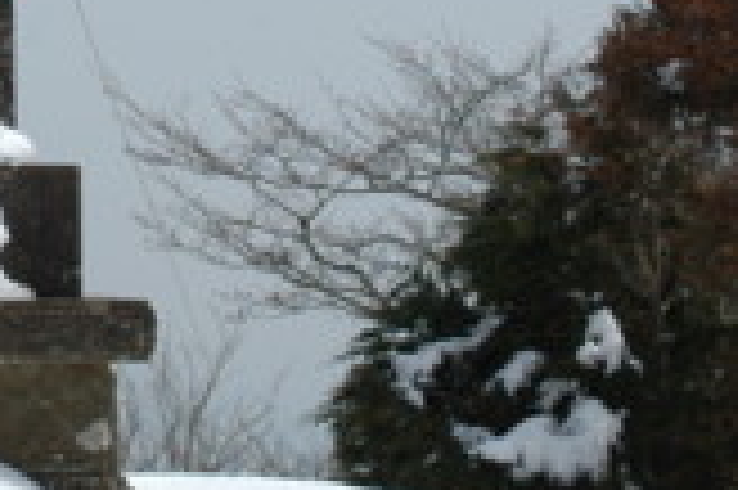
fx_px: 6181
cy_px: -178
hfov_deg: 6.7
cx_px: -351
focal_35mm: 302
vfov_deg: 4.5
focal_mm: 55
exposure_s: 1/800
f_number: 14
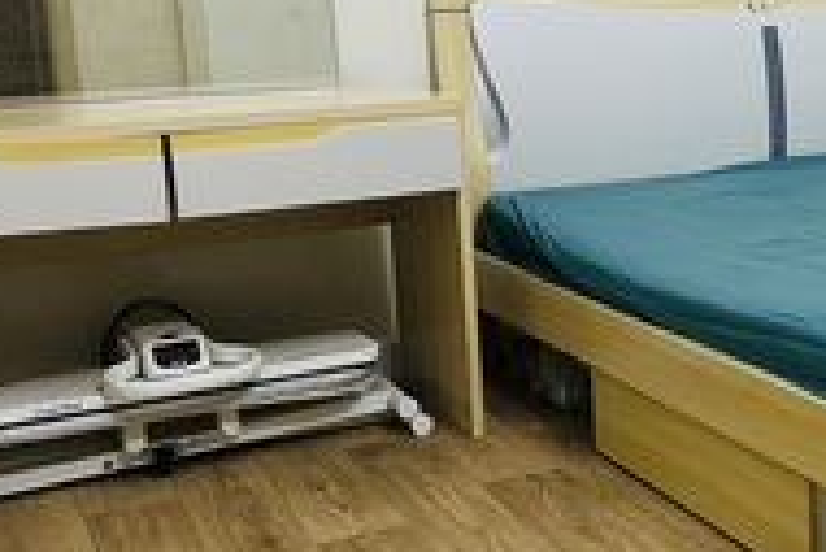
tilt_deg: -10.0
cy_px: 219
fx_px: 1378
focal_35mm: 60
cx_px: 754
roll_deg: +1.6
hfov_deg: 31.7
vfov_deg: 22.6
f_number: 1.78
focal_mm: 6.86
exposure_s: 1/60
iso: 400
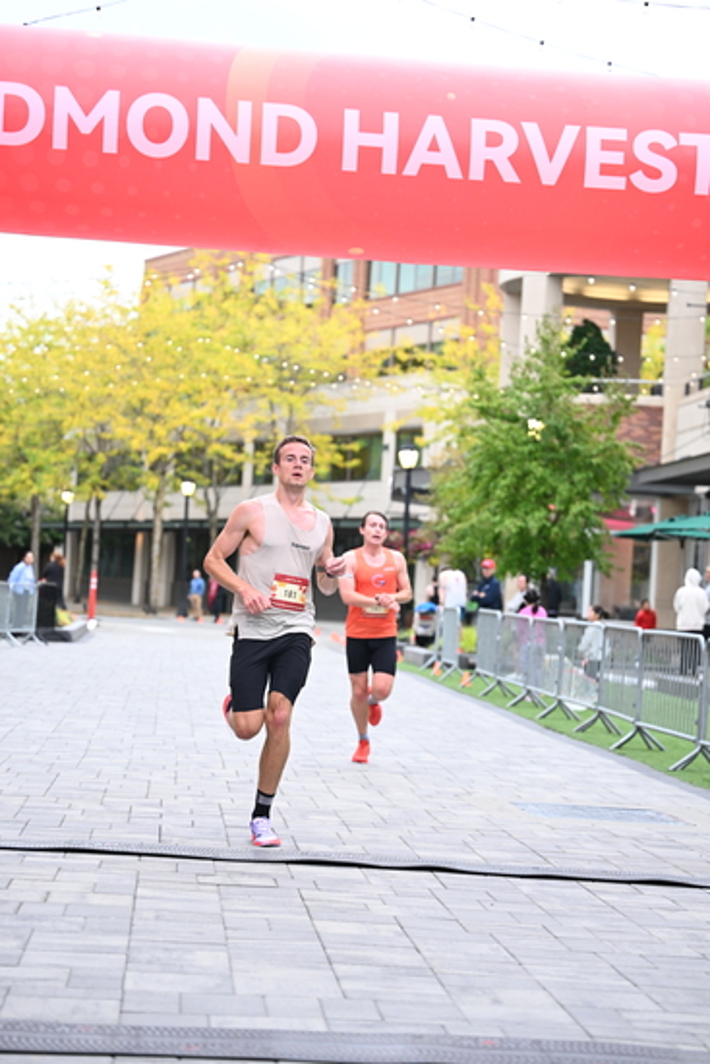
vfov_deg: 25.7
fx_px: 2335
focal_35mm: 79
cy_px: 532
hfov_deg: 17.3
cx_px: 355
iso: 1600
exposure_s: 1/640
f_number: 2.8
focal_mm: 79
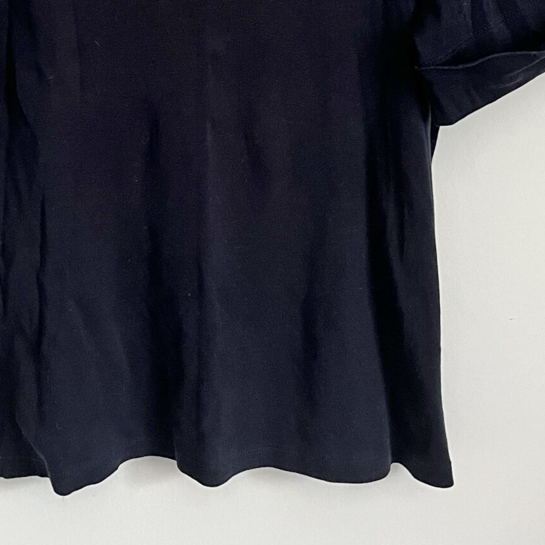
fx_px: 980
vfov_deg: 29.7
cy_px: 48
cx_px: 192
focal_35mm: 55
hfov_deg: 30.9
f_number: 1.6
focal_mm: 5.1
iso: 500
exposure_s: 1/60
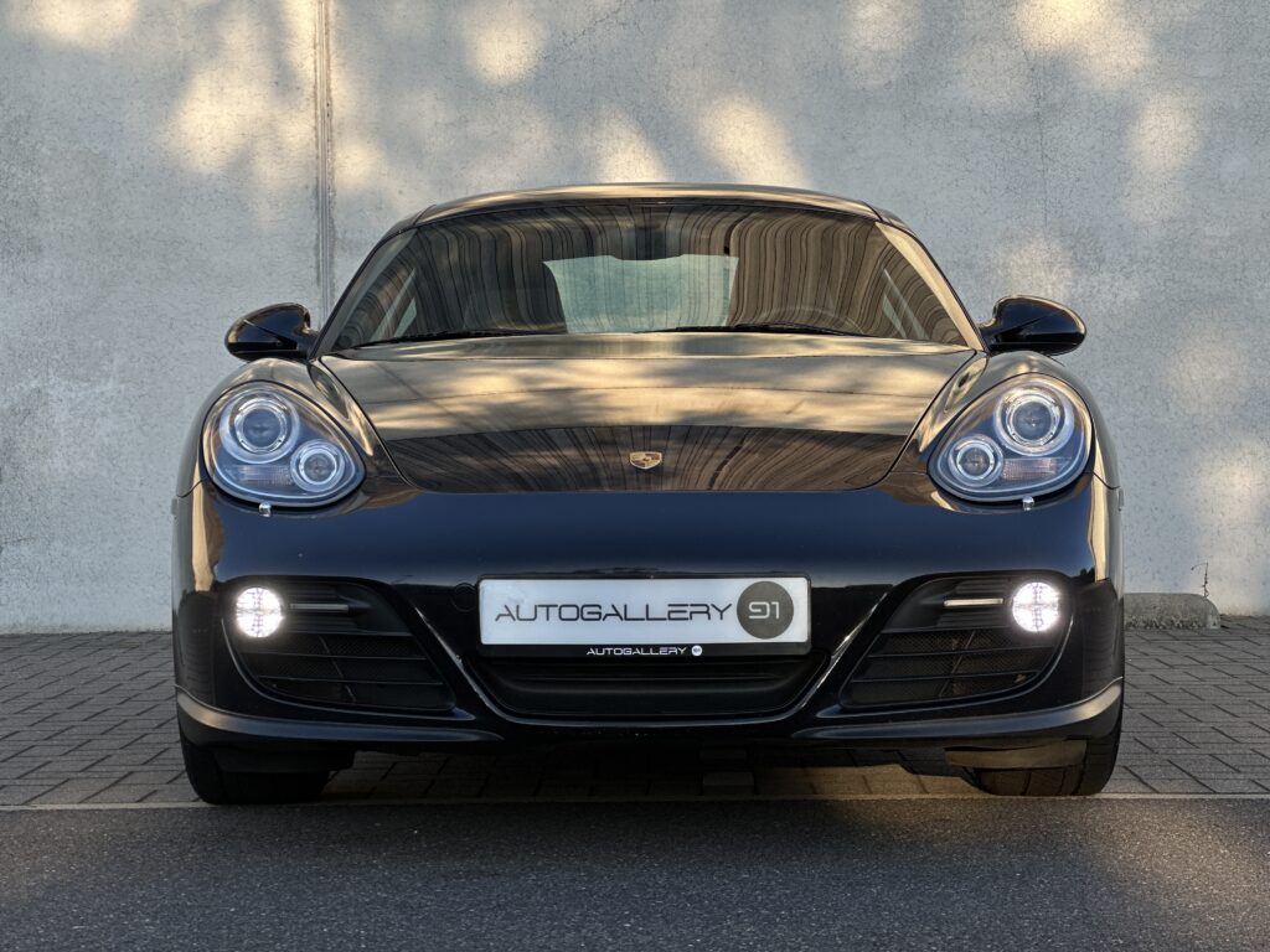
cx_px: 635
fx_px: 2825
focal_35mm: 77
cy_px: 476
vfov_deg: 19.1
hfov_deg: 25.3
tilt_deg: +0.1
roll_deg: +1.0
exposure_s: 1/154
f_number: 2.8
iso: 20
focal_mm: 9
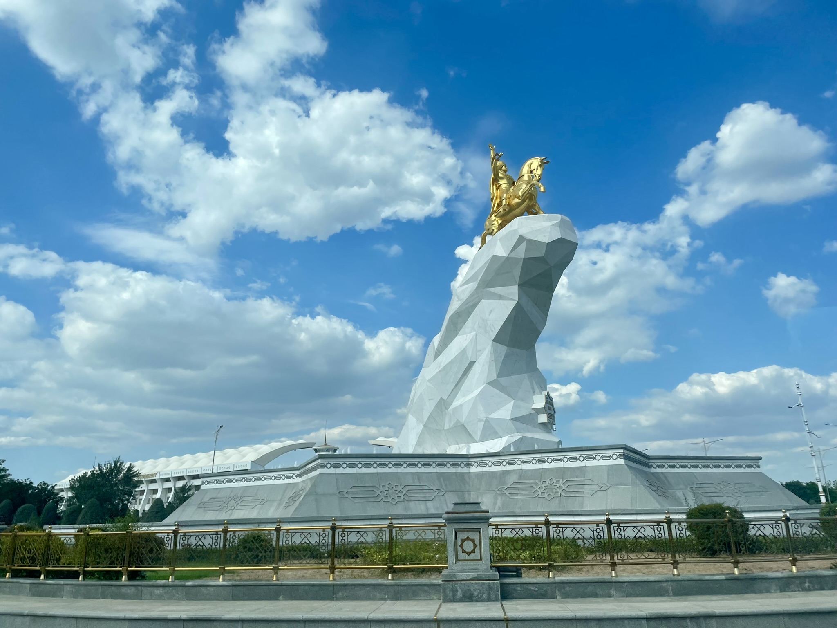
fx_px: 629
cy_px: 314
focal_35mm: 26
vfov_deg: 53.1
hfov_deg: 67.3
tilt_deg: +18.4
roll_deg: +0.8
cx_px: 418
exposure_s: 1/5291
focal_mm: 4.2
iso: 32
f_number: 1.6
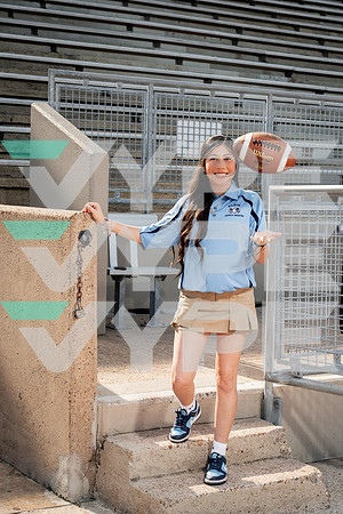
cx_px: 172
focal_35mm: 70
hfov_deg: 19.5
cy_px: 257
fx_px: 1000
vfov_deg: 28.8
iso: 250
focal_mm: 70
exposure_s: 1/250
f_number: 8
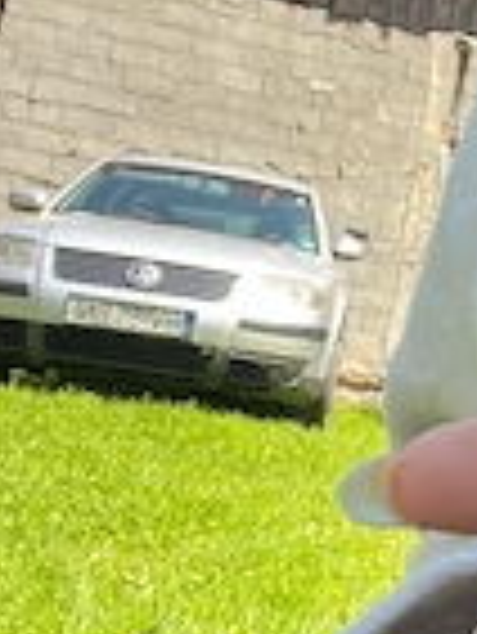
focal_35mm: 85
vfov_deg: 22.9
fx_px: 1559
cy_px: 198
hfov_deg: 16.3
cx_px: 648
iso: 25
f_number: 2.2
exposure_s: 1/221
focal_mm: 2.71
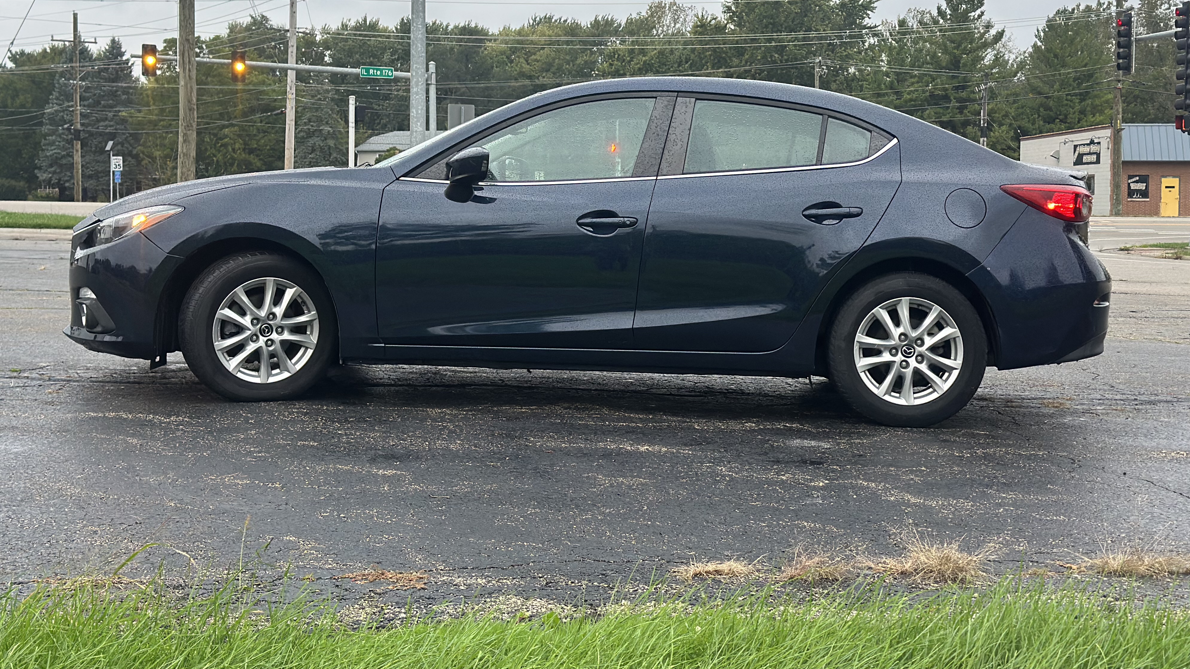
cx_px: 594
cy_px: 223
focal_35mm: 53
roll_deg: -1.5
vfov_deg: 22.5
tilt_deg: -0.7
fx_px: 1672
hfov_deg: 39.2
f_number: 1.78
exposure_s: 1/60
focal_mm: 6.86
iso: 320
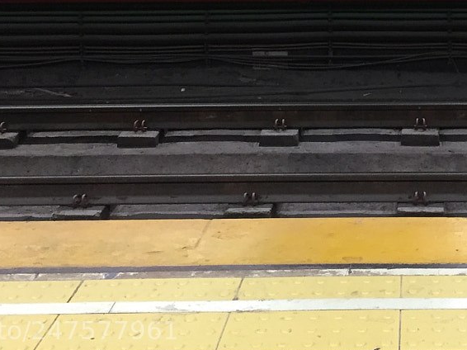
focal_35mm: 82
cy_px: -100
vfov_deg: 17.0
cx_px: 406
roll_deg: -0.3
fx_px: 1106
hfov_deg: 23.3
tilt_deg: -5.7
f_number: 2.2
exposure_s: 1/33
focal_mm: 4.15
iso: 160
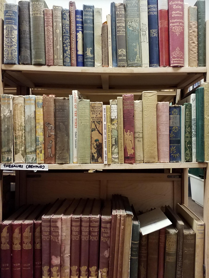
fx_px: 217
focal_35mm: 27
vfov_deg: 65.3
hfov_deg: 51.4
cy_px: 139
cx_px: 104
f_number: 1.9
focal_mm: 3.6
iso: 320
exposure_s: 1/17
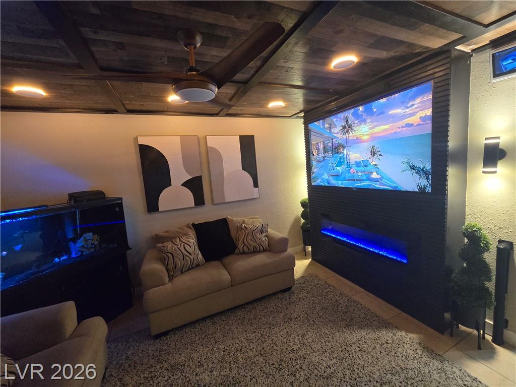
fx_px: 194
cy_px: 194
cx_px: 258
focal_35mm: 13
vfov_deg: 89.9
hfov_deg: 106.2
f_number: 2.2
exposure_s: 1/60
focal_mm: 2.2
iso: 1000
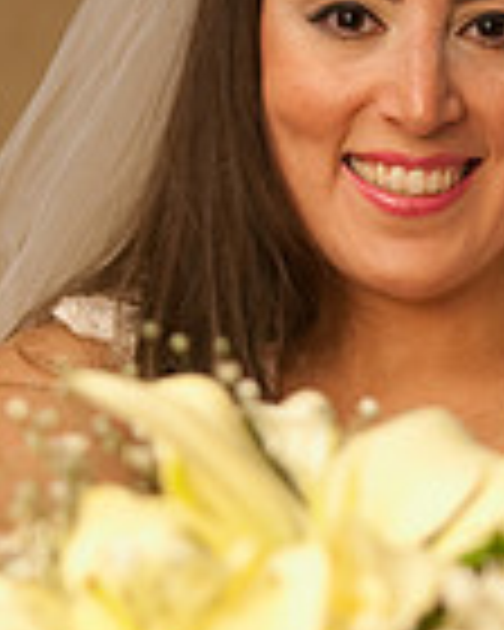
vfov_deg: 13.1
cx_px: 416
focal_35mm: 145
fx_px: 2704
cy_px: 630
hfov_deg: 10.6
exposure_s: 1/100
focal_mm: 32
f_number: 2.8
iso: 400
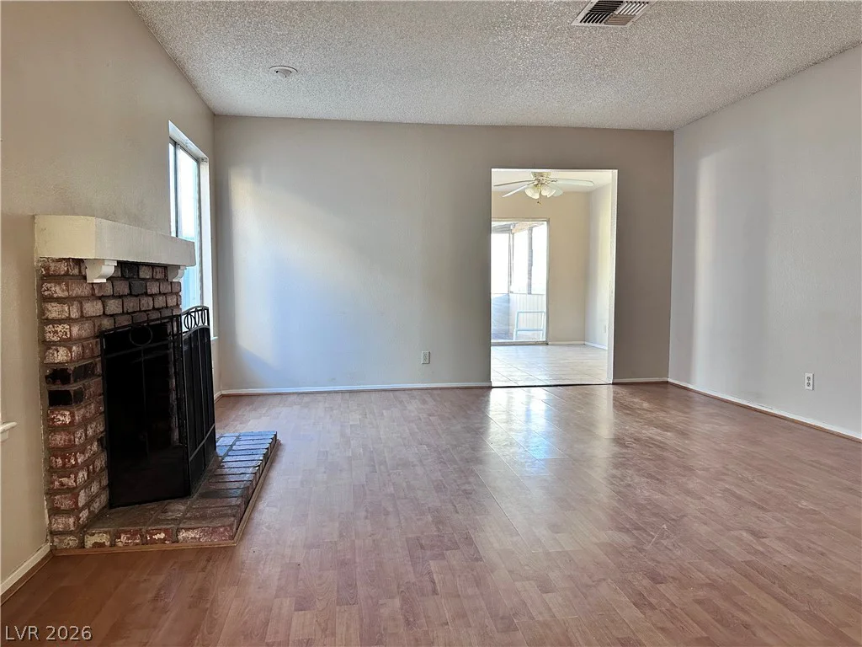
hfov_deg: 71.6
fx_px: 598
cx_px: 431
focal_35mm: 24
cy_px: 324
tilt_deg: -3.5
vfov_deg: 56.8
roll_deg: +0.1
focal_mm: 6.86
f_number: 1.78
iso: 250
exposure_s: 1/60
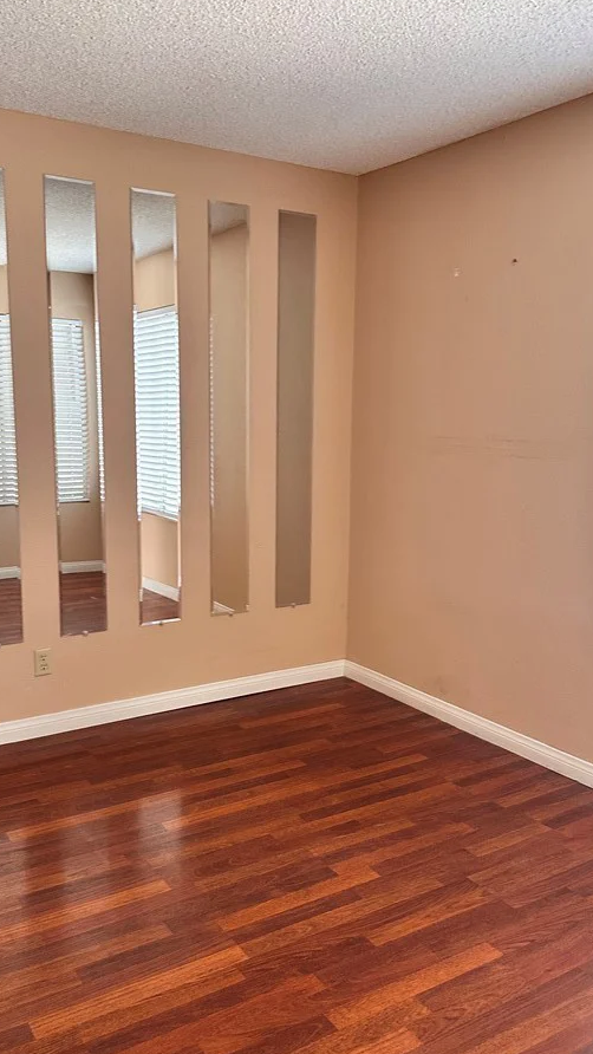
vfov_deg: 64.3
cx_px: 275
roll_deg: -0.1
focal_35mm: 30
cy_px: 540
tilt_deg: -7.1
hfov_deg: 38.9
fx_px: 838
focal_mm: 6.86
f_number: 1.78
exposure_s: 1/60
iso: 250
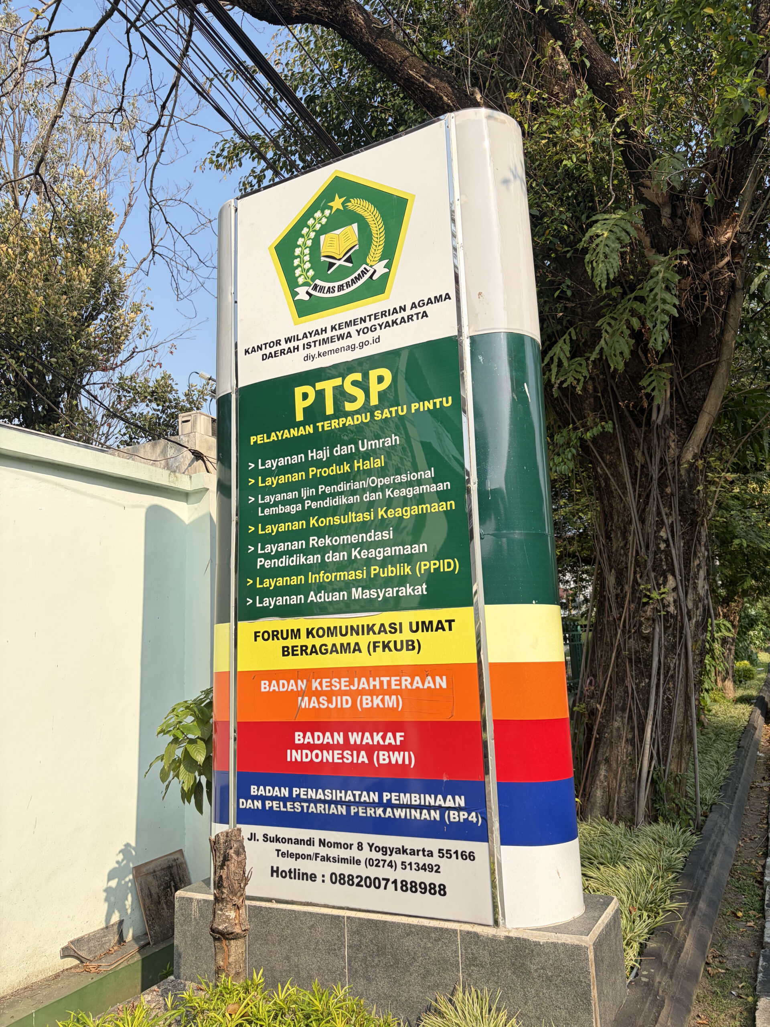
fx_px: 771
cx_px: 385
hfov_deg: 53.1
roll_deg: +3.4
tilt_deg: +9.7
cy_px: 514
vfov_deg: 67.3
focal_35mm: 26
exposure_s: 1/2141
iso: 50
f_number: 1.6
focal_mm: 5.96
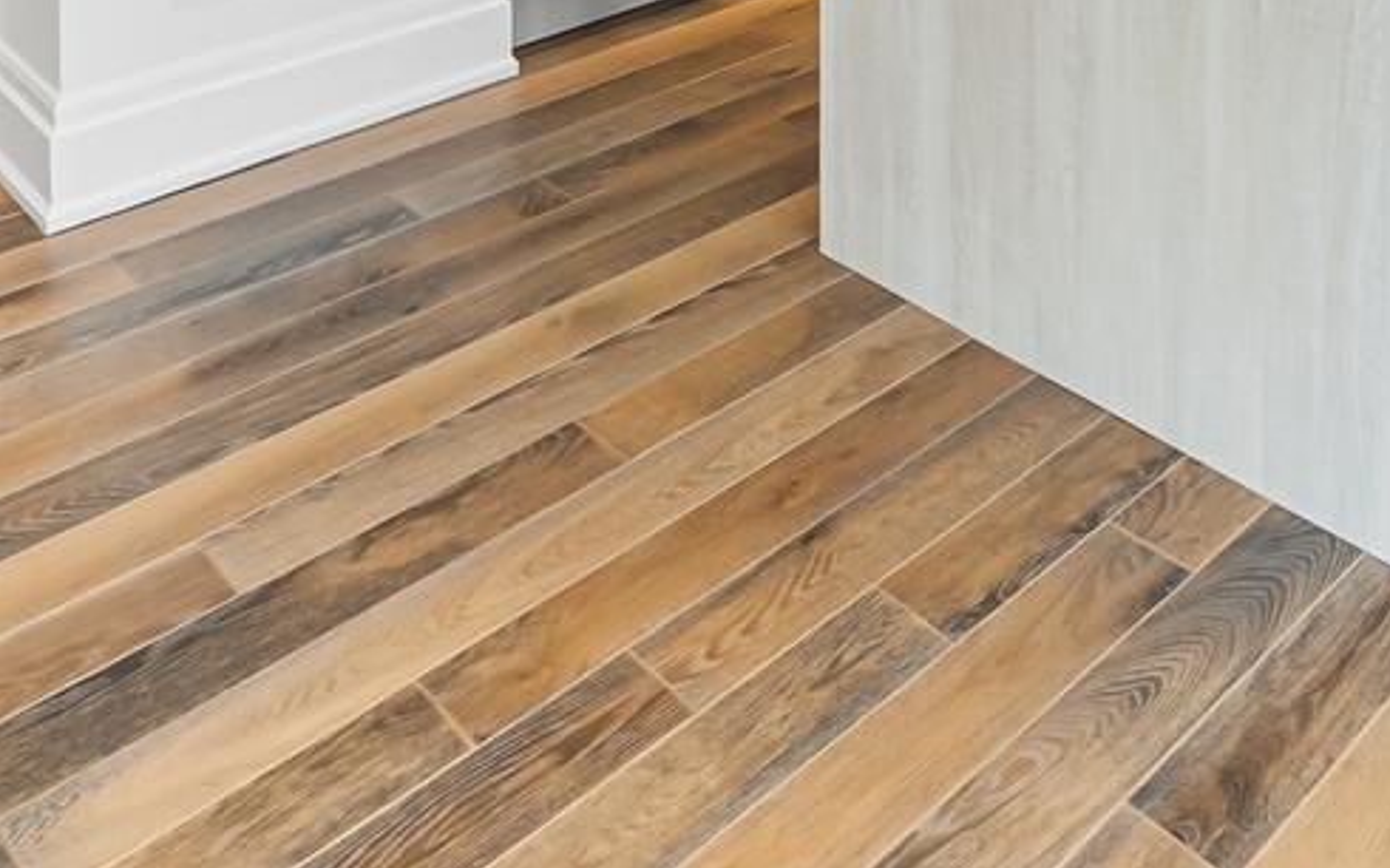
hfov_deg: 47.0
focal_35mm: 40
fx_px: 1515
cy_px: -606
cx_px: 1086
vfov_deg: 22.4
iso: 3200
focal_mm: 12
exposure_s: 1/30
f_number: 7.1
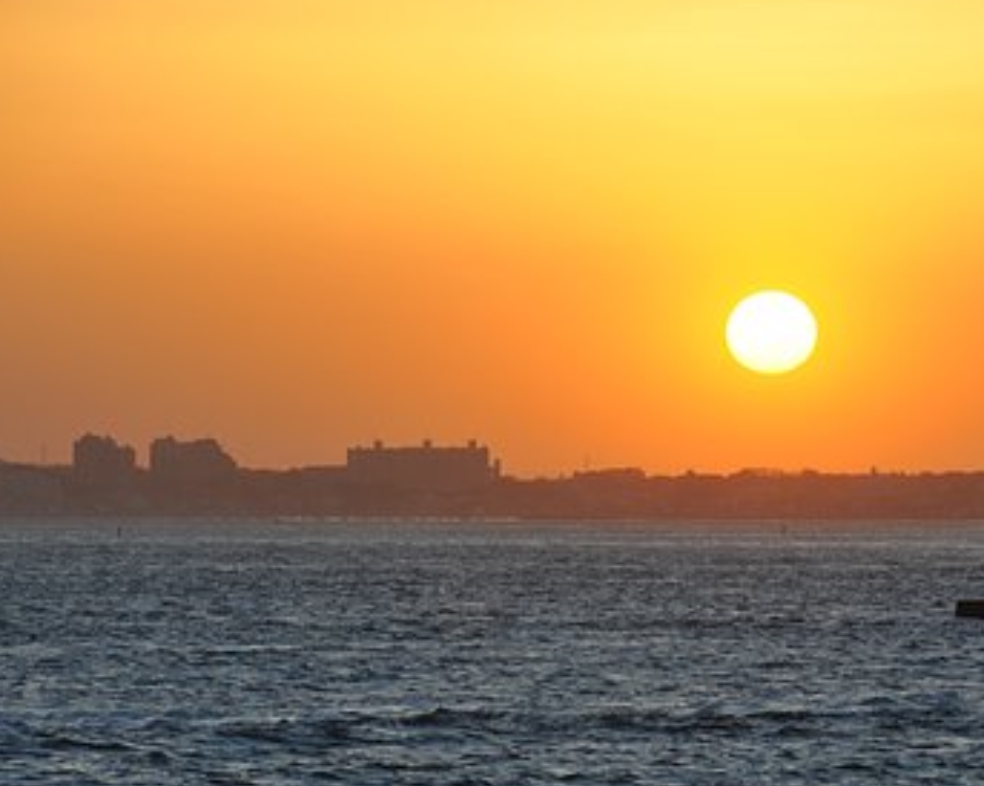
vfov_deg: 4.9
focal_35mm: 315
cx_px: 623
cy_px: 445
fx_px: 9168
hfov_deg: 6.1
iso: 200
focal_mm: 150
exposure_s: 1/250
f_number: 8
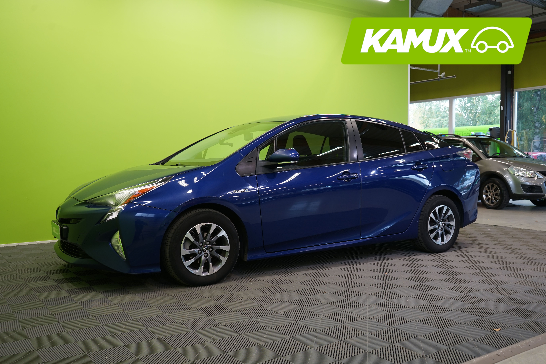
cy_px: 182
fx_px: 500
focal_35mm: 33
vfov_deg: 40.0
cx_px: 273
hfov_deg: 57.2
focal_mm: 33
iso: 400
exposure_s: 1/25
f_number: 5.6
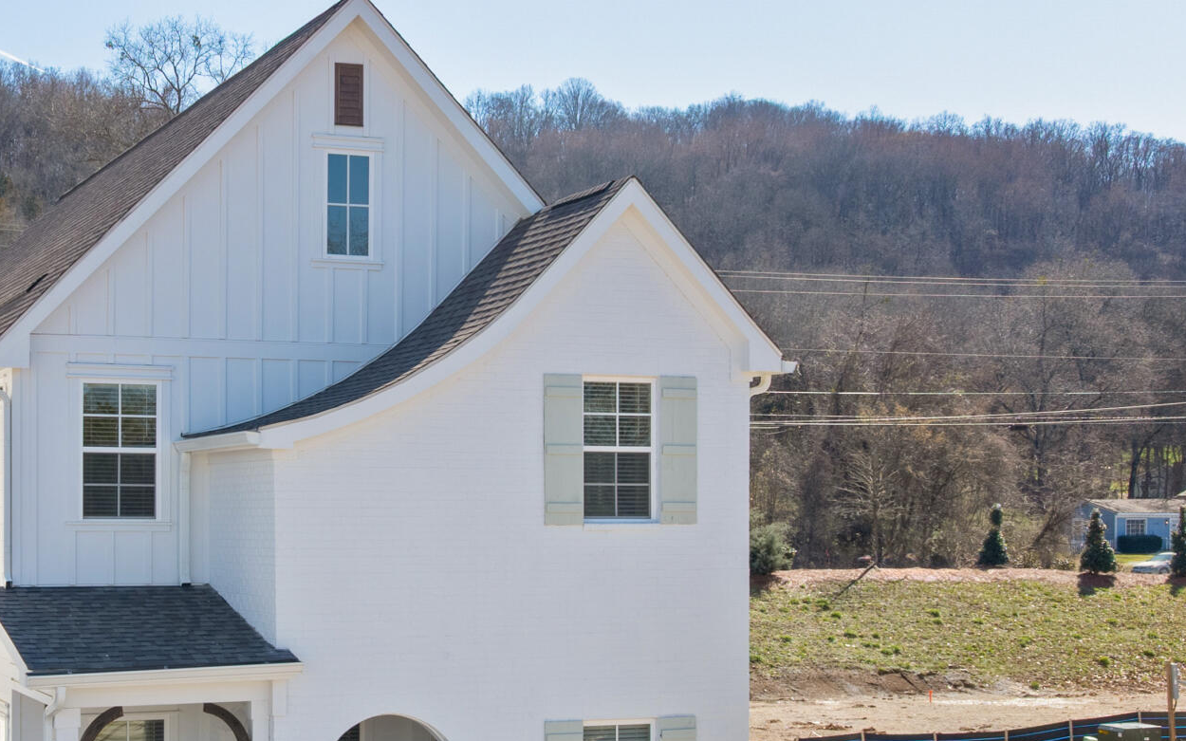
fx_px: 1971
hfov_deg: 33.1
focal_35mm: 61
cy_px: 511
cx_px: 380
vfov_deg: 21.2
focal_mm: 12.29
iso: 100
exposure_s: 1/240
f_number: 7.1
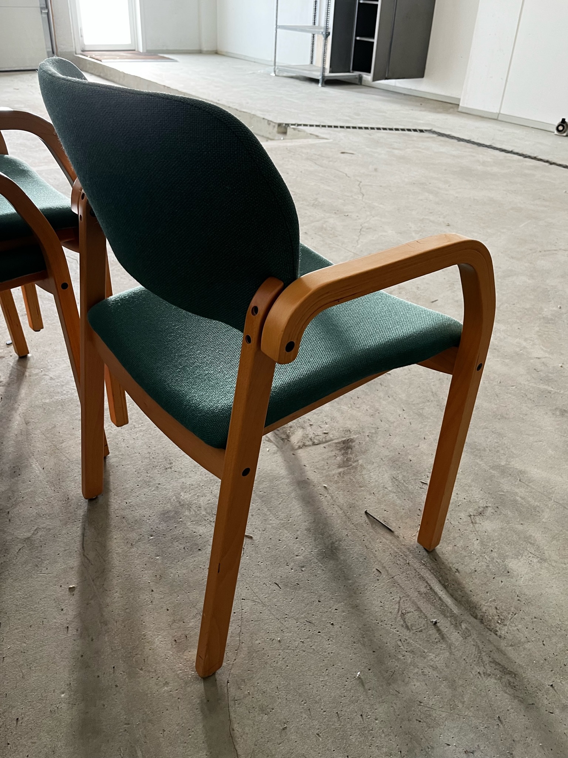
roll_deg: -3.8
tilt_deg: -33.4
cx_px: 284
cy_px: 379
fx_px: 569
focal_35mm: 26
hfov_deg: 53.0
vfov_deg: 67.3
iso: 125
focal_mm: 5.1
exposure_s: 1/86
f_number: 1.6
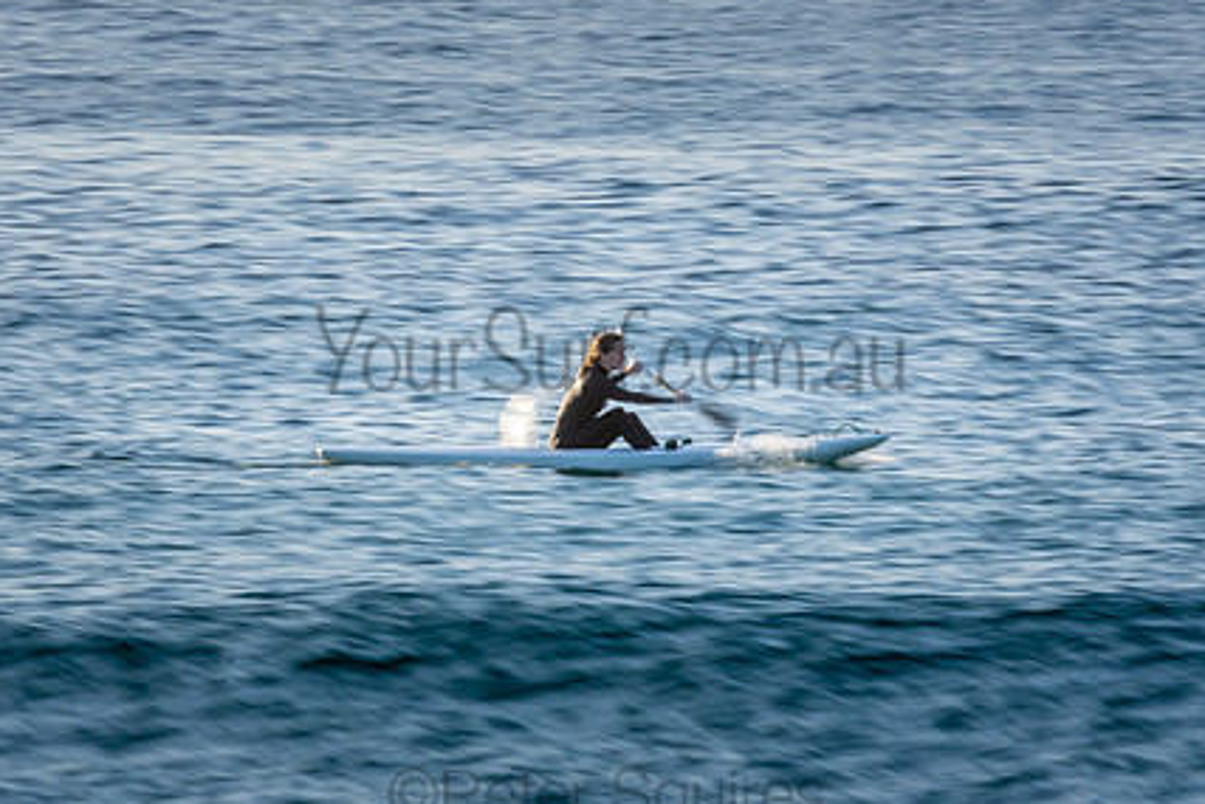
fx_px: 34921
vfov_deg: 1.3
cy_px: 326
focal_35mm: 1043
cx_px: 607
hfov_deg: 2.0
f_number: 29
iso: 100
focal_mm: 500
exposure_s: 1/20
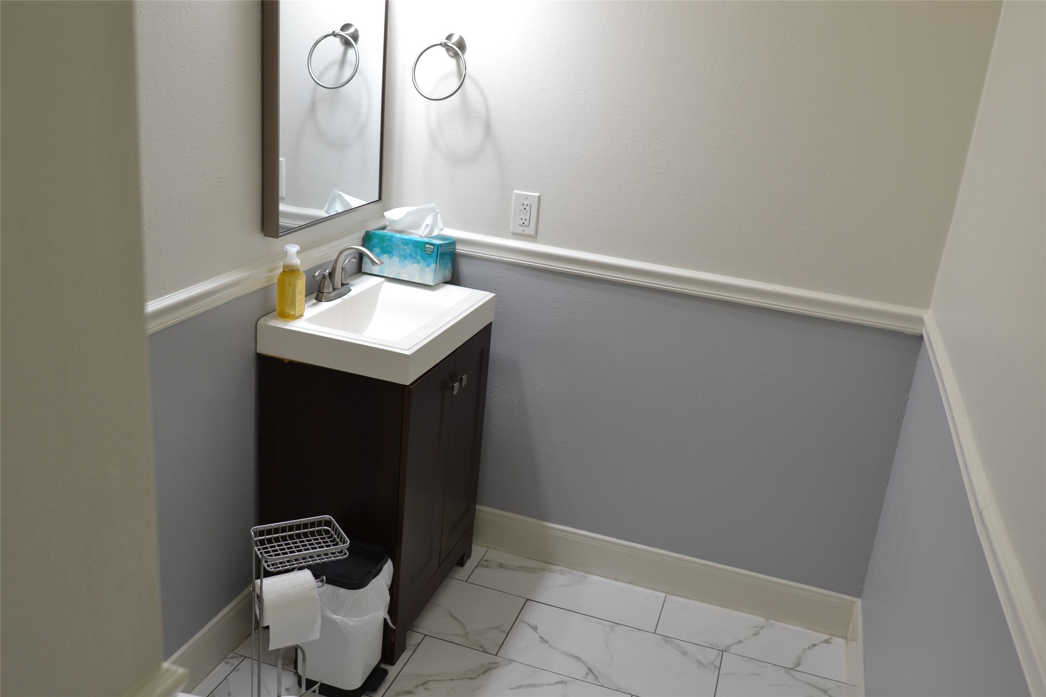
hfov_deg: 61.9
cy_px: 348
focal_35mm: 30
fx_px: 872
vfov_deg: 43.6
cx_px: 523
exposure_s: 1/60
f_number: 2.8
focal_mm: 20
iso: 400
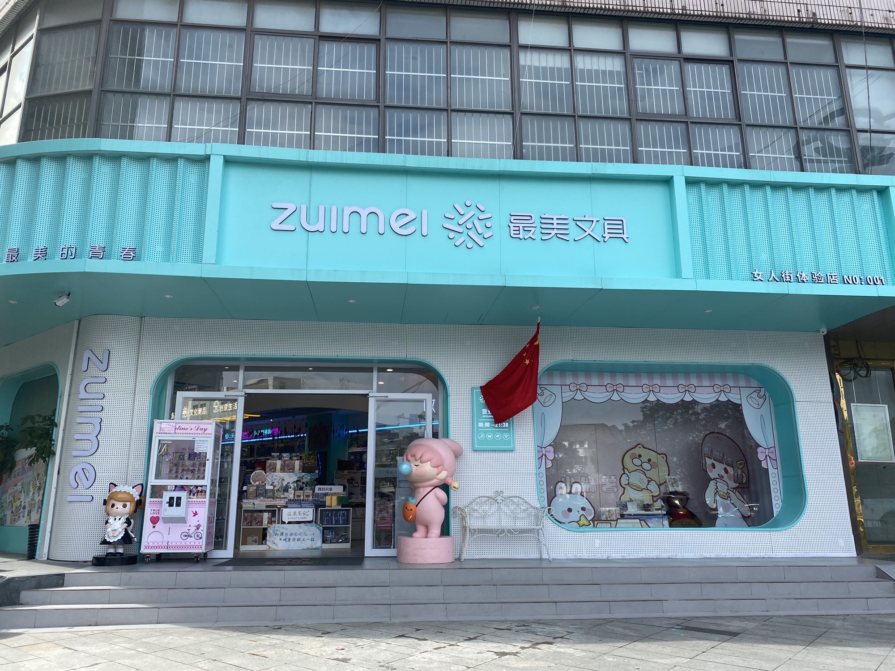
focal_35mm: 26
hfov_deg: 67.3
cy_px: 336
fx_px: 672
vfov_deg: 53.1
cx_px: 448
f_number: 1.8
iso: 32
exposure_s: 1/1316
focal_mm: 4.25
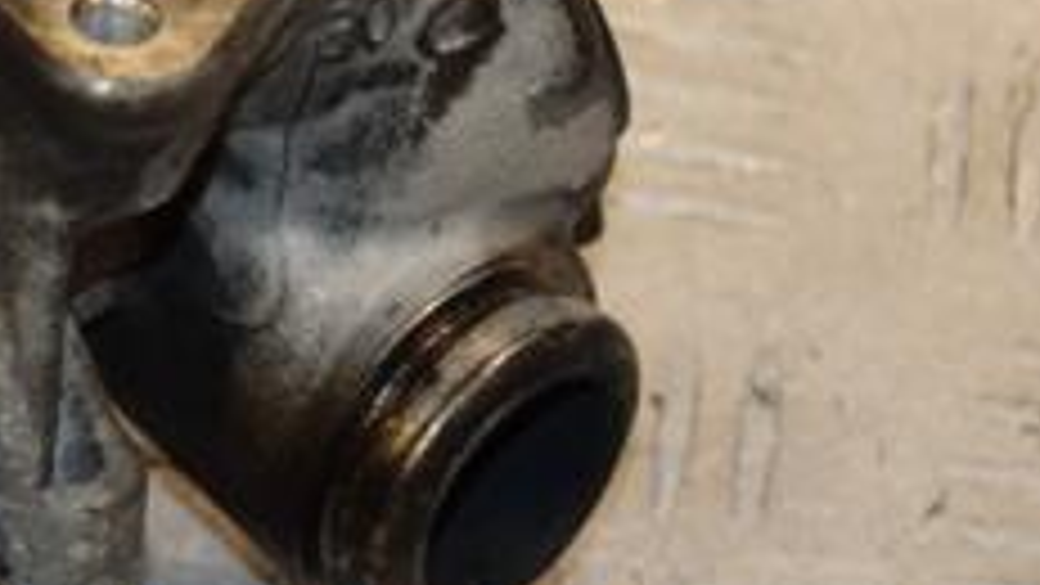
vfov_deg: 4.2
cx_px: -203
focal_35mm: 286
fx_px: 7888
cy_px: 328
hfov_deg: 7.5
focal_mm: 70
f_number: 5.6
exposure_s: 1/200
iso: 800
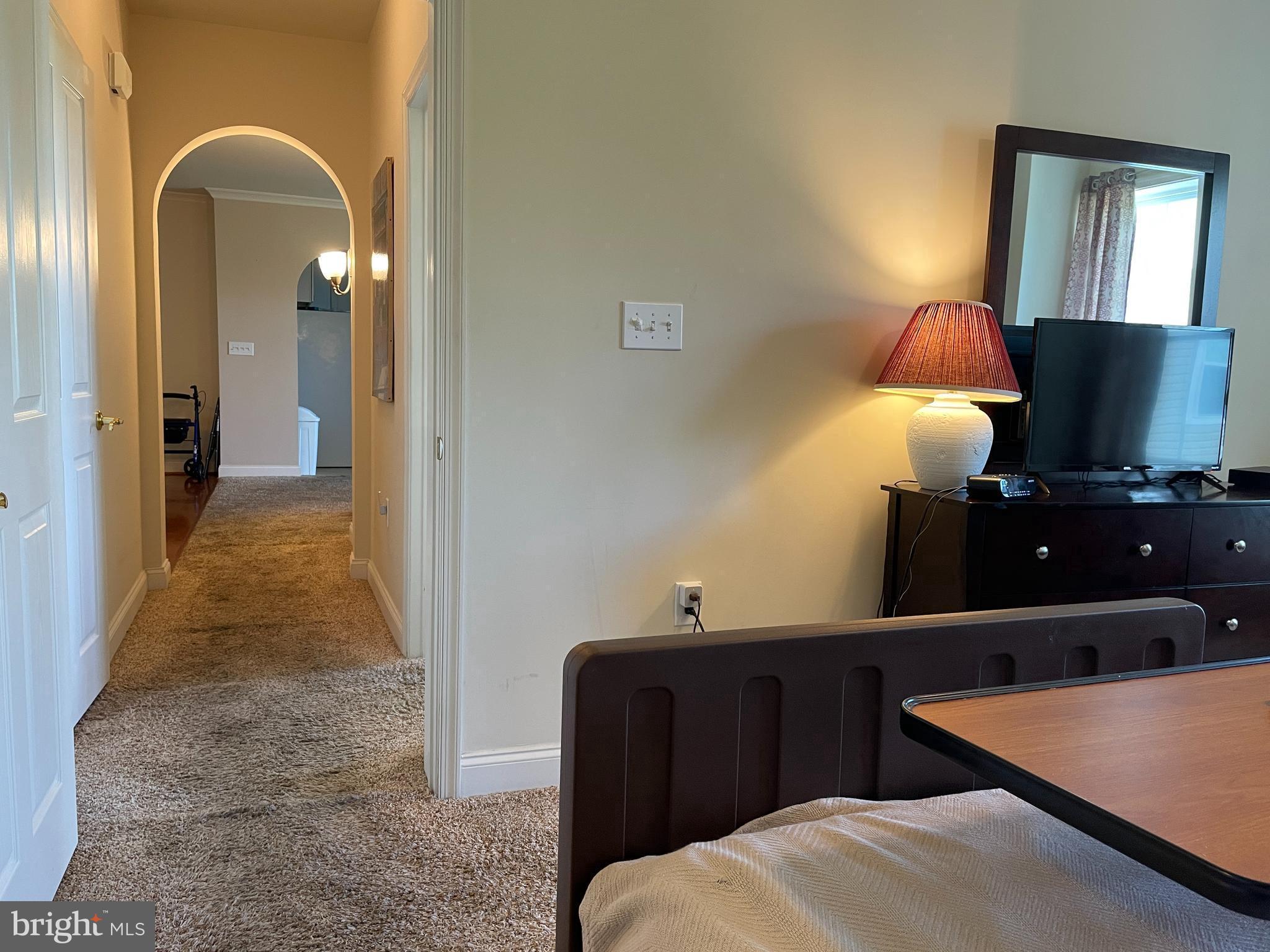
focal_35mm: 26
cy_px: 476
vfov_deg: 53.1
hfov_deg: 67.3
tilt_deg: -6.3
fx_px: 954
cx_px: 635
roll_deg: -1.5
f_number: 1.6
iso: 125
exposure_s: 1/60
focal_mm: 4.2
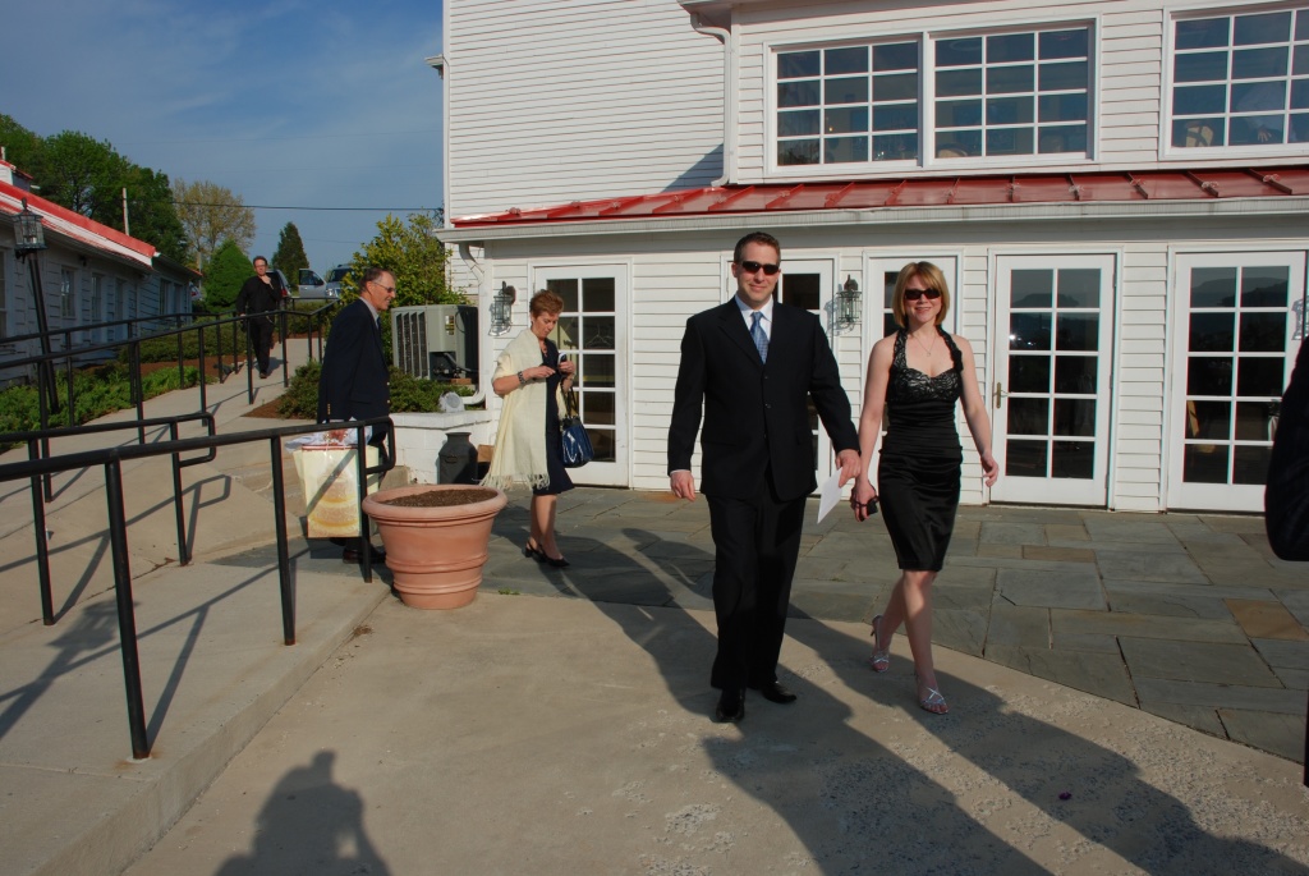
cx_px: 654
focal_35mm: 30
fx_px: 1092
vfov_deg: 43.7
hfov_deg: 61.9
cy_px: 438
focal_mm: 20
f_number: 13
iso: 100
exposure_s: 1/200
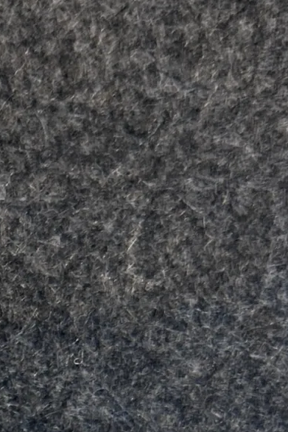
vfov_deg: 15.9
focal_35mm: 118
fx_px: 1417
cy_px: 646
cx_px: -123
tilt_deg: -48.2
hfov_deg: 11.2
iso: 80
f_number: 1.5
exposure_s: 1/50
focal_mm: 5.7
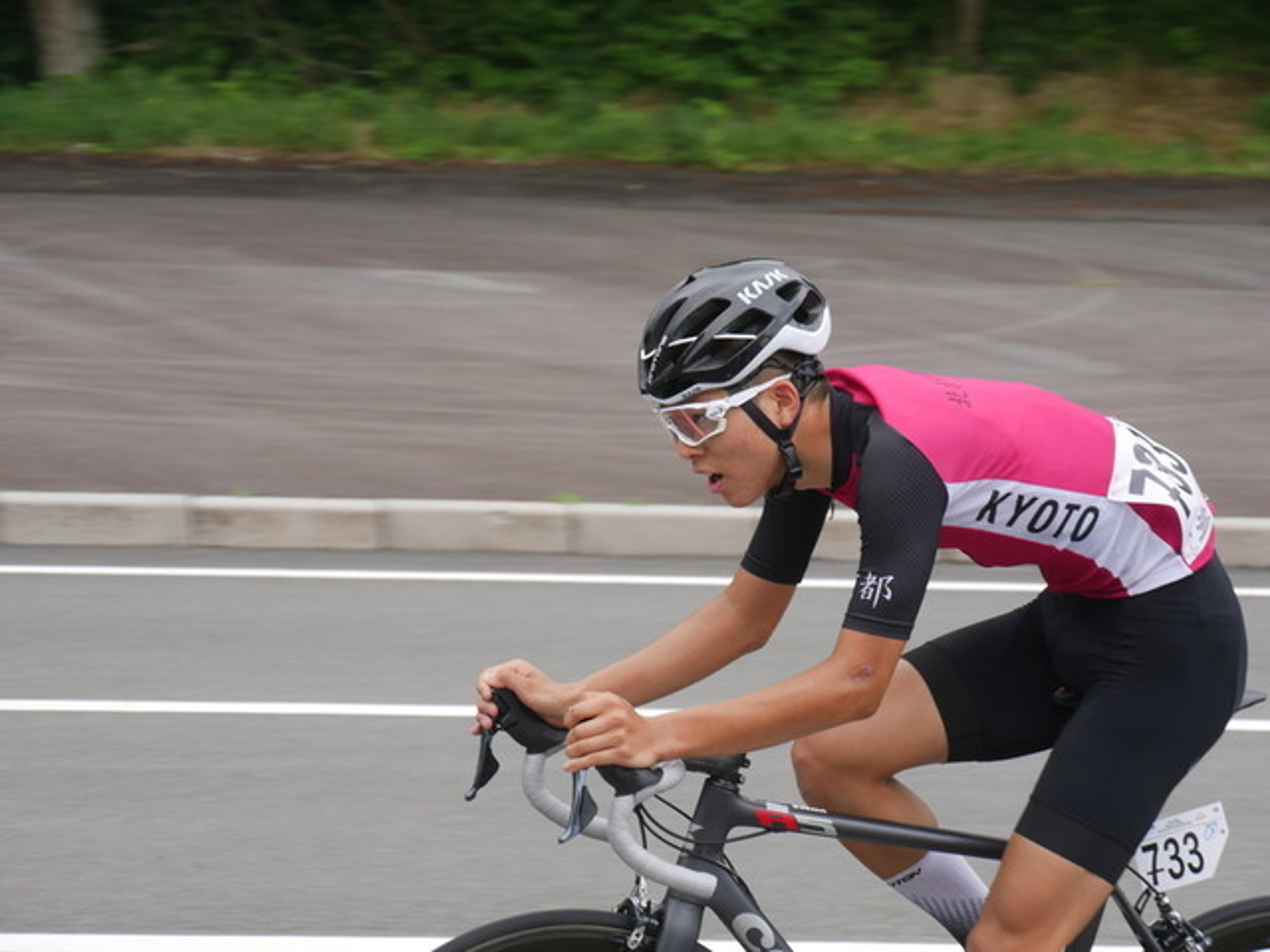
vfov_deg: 10.7
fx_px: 5063
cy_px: 476
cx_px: 635
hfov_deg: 14.3
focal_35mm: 138
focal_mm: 69
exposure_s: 1/500
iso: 250
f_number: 5.4
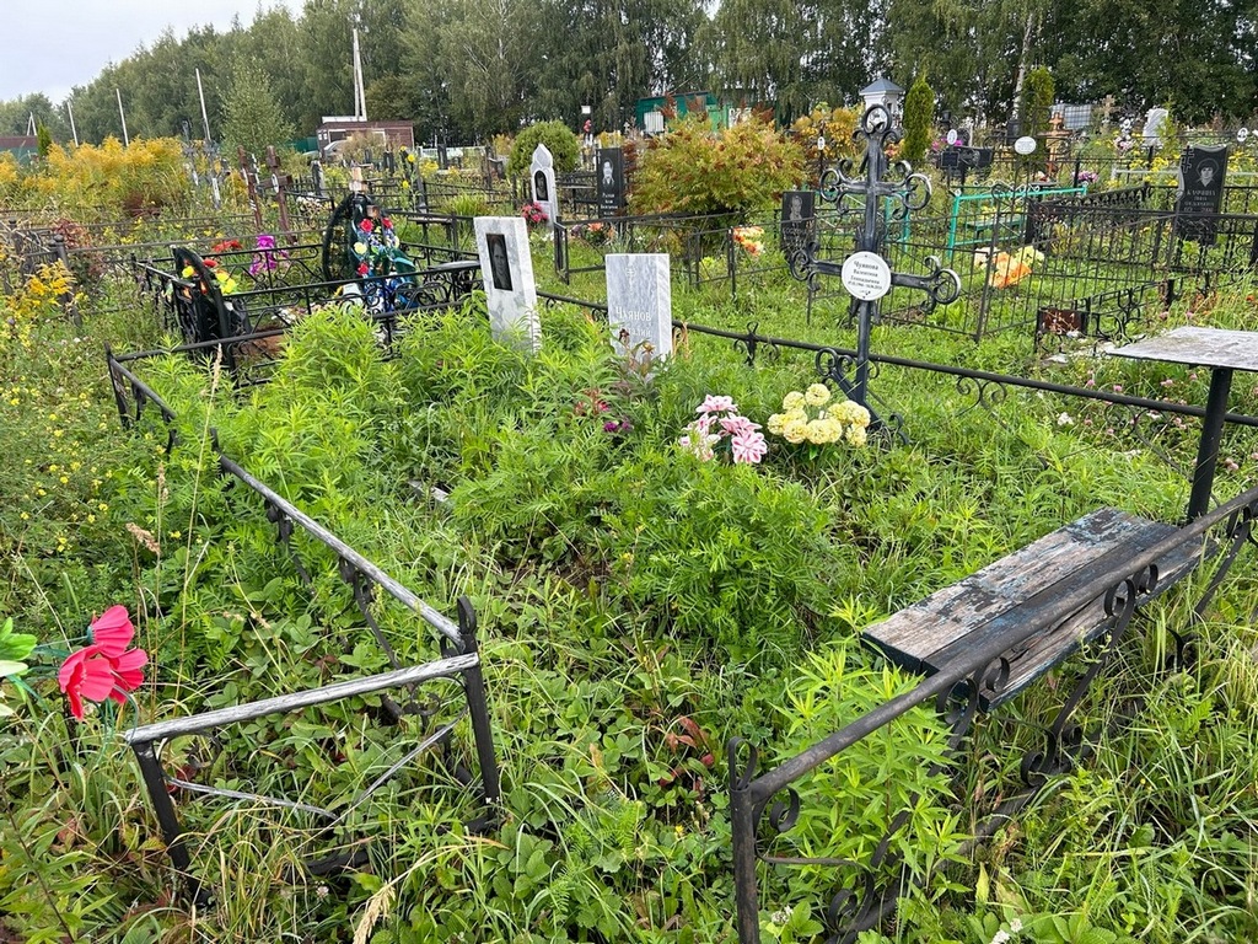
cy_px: 472
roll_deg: +2.7
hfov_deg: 67.3
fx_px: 945
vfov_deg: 53.1
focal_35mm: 26
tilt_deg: -16.0
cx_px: 629
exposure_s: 1/639
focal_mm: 5.7
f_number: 1.5
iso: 50
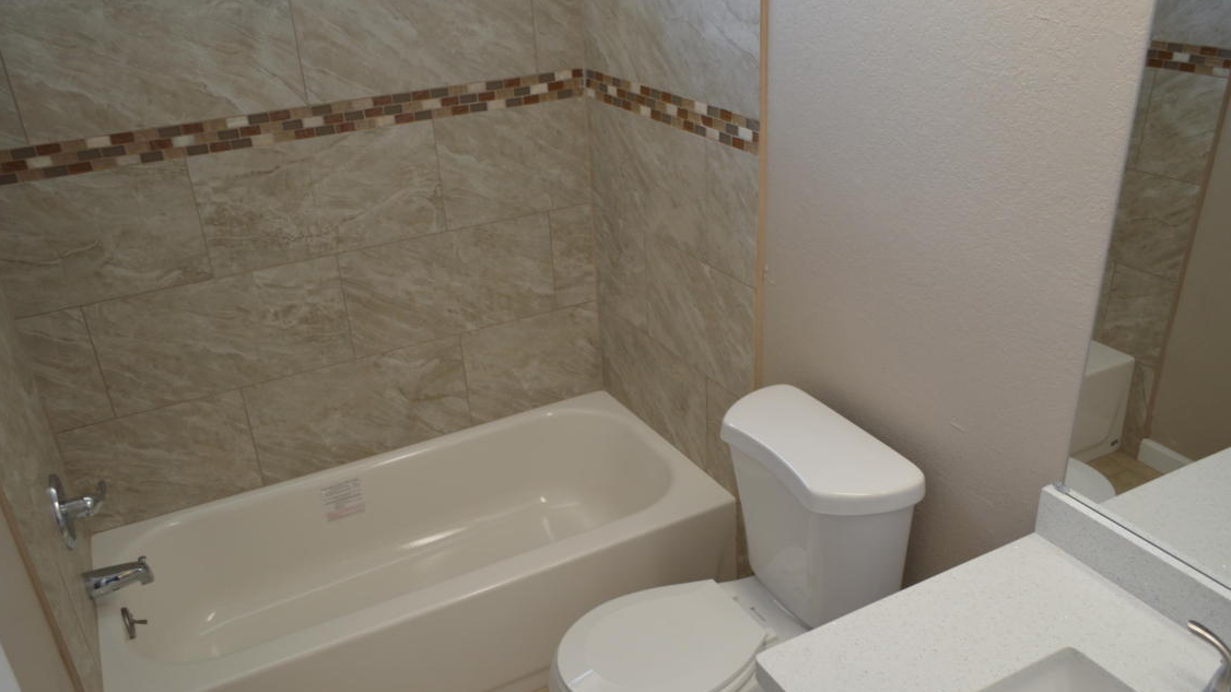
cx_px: 620
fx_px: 946
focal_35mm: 29
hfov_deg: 66.1
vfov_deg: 40.1
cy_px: 373
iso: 180
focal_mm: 18
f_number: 3.5
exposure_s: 1/30
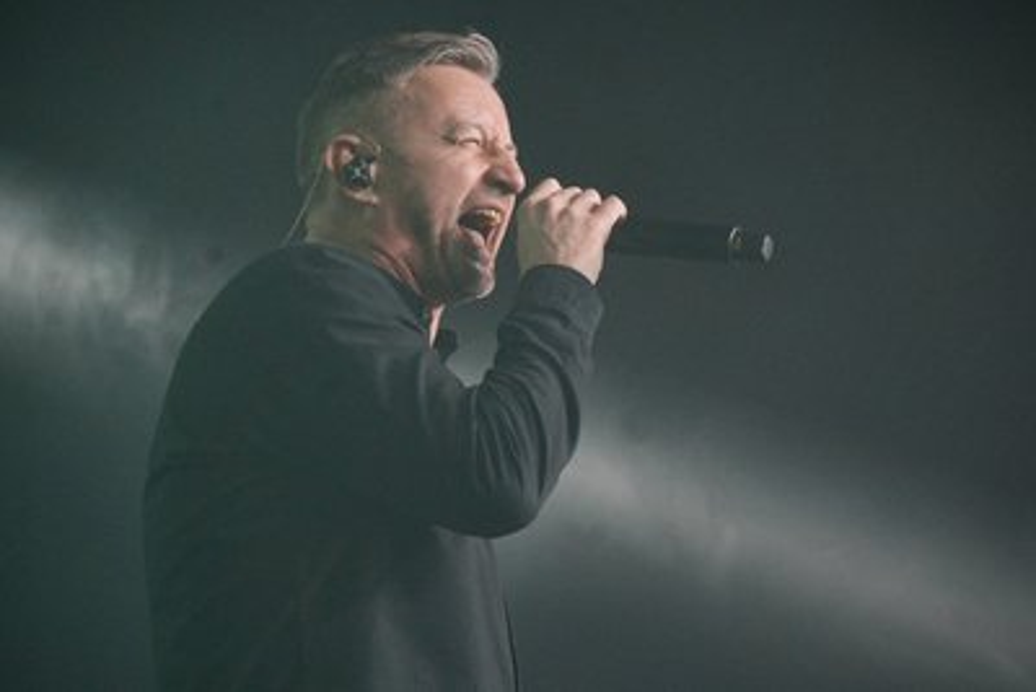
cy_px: 346
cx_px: 518
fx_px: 4635
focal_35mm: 161
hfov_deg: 12.8
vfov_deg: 8.5
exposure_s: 1/323
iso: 3200
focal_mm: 161
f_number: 5.6
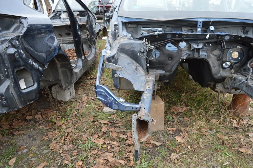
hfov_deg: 62.0
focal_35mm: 30
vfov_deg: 43.5
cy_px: 84
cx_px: 126
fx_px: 211
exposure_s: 1/125
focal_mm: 20
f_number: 5.6
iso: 400
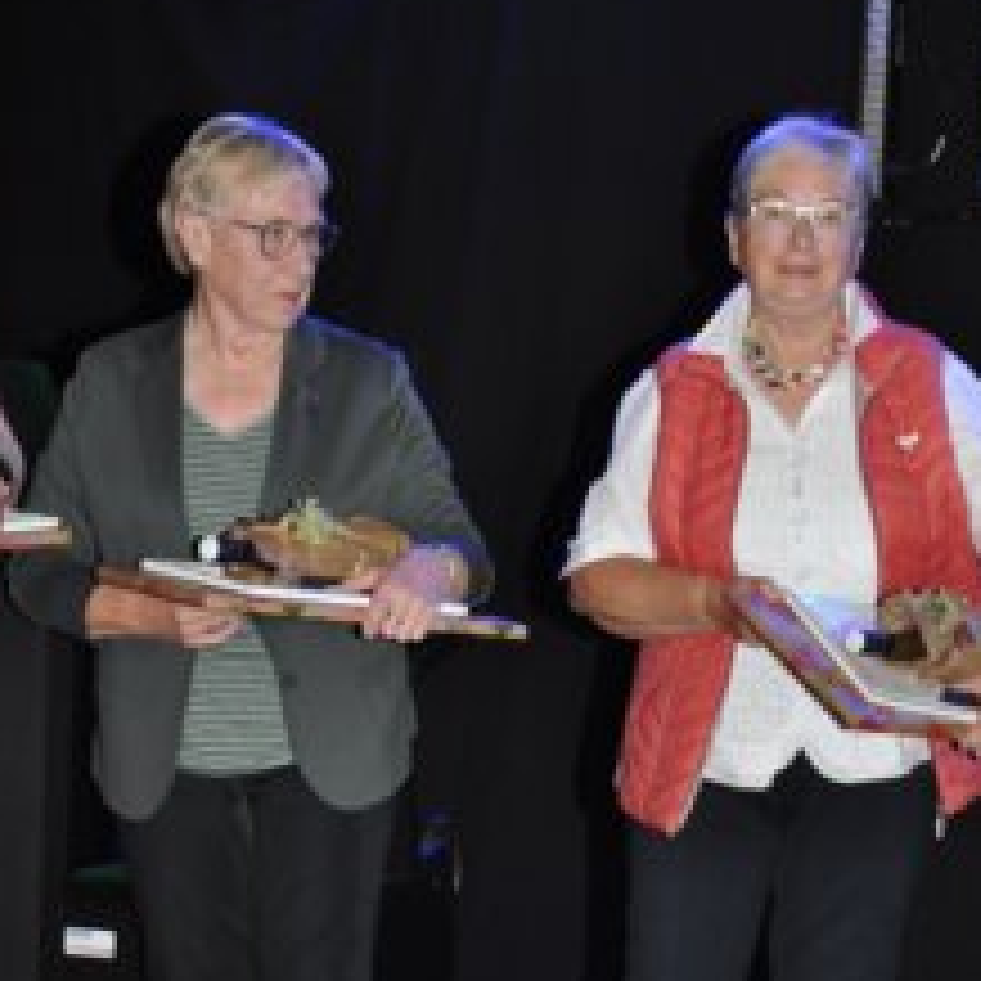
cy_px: 616
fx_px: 3751
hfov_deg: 14.9
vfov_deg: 14.9
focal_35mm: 117
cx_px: 558
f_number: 5
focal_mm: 50
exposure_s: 1/60
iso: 800
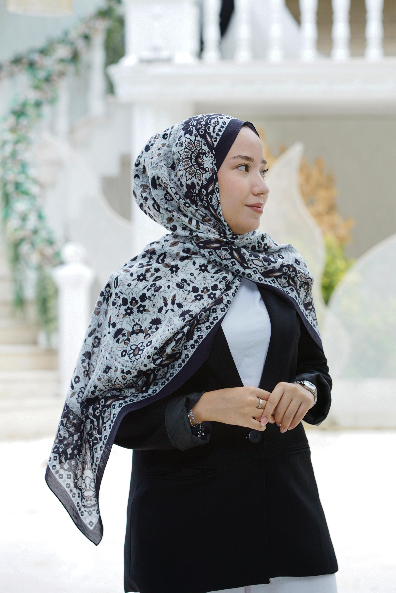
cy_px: 296
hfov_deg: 12.5
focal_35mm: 110
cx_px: 198
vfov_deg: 18.6
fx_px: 1814
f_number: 5.6
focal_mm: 110
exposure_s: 1/100
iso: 200
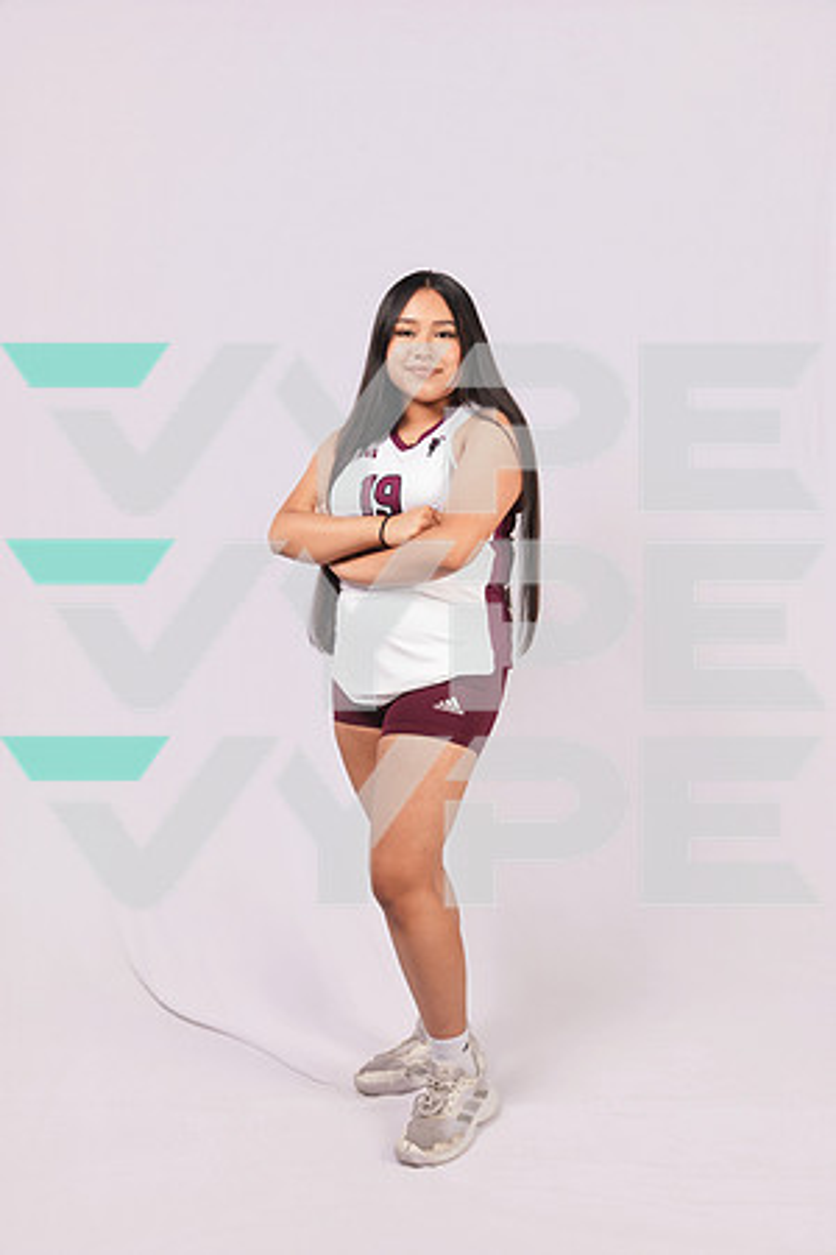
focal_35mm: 33
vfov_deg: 57.2
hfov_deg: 40.0
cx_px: 418
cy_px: 628
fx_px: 1149
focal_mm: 33
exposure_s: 1/125
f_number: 5.6
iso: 160
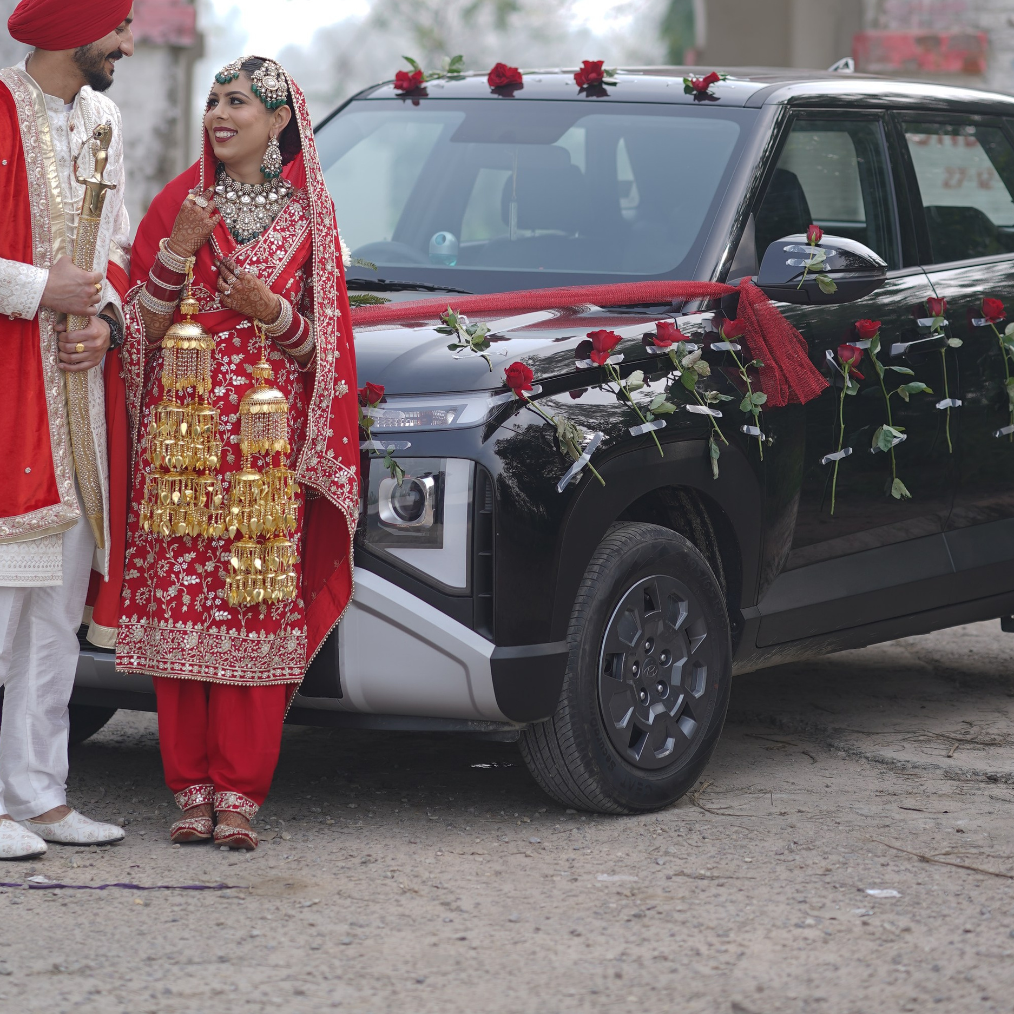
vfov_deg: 11.7
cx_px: 502
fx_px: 4905
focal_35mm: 148
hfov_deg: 11.8
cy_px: 146
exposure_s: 1/500
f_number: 2
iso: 50
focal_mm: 85
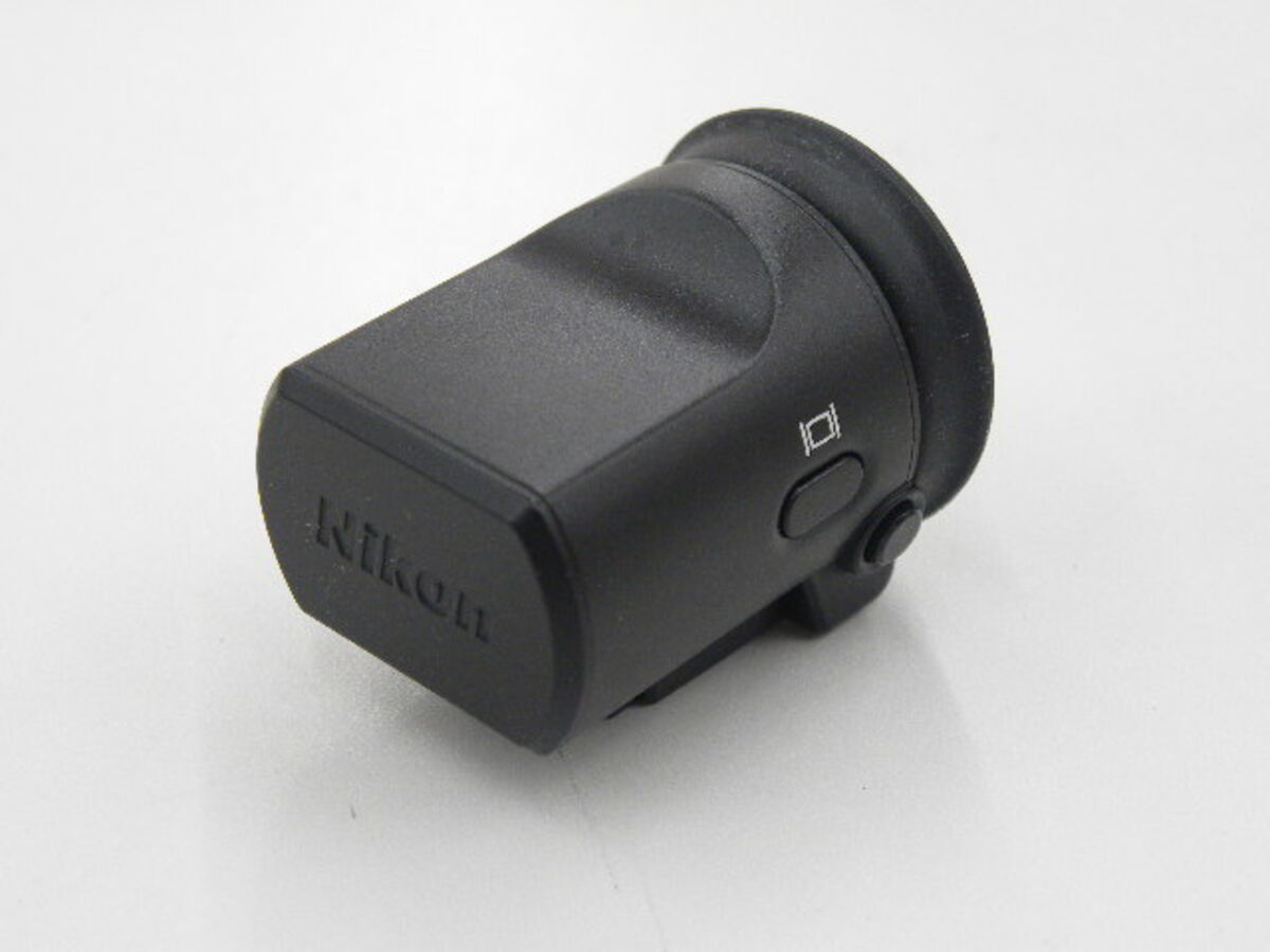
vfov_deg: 19.6
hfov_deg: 26.0
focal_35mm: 75
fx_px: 2752
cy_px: 476
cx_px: 635
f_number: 4
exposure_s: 1/62.3
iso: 148
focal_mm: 13.4
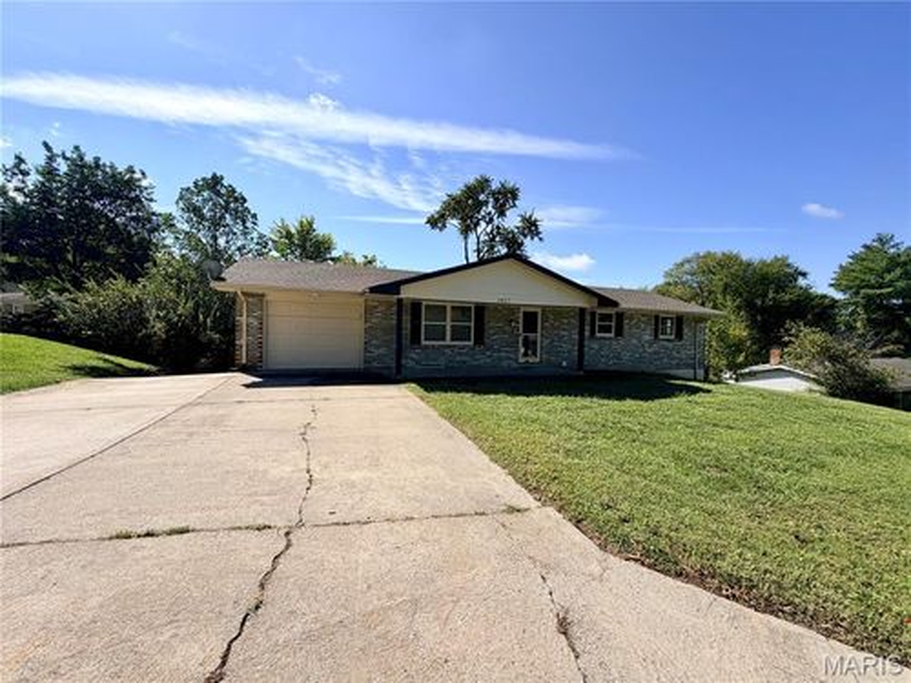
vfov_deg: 85.7
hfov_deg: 102.1
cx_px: 456
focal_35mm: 14
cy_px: 342
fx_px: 368
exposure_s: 1/1017
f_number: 2.2
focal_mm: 2.22
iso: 20
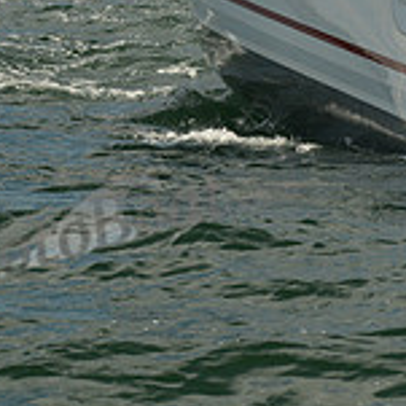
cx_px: 440
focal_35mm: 301
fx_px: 3994
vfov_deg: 5.8
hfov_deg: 5.8
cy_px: -223
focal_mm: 92
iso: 400
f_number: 5.6
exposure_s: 1/1000
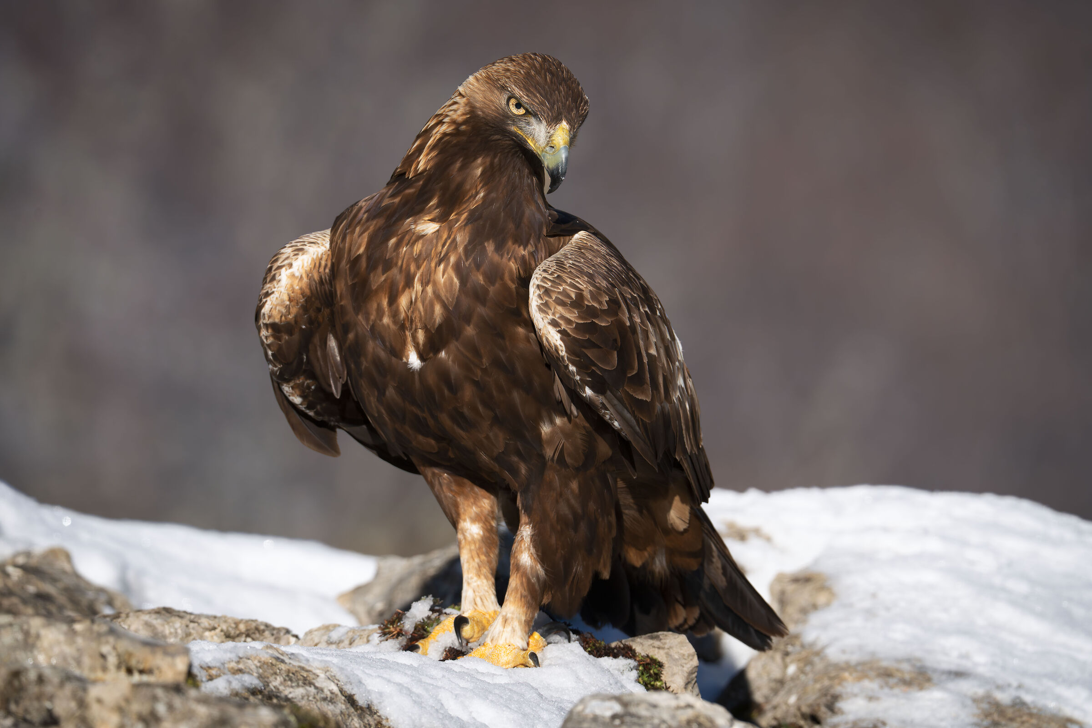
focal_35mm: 512
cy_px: 364
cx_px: 546
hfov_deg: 4.0
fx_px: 15529
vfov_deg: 2.7
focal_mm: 512
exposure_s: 1/2500
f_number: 8
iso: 2000
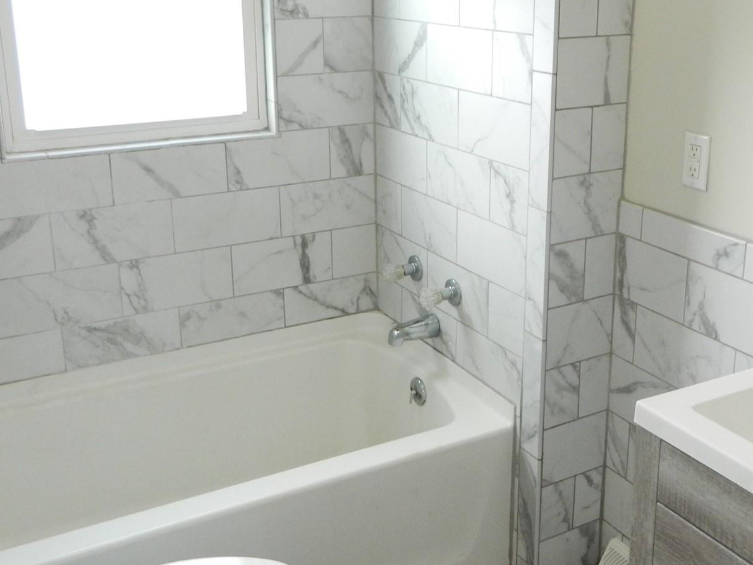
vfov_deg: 33.5
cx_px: 439
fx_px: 935
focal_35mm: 43
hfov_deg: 43.7
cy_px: 227
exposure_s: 1/30
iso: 200
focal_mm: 4.5
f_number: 3.1
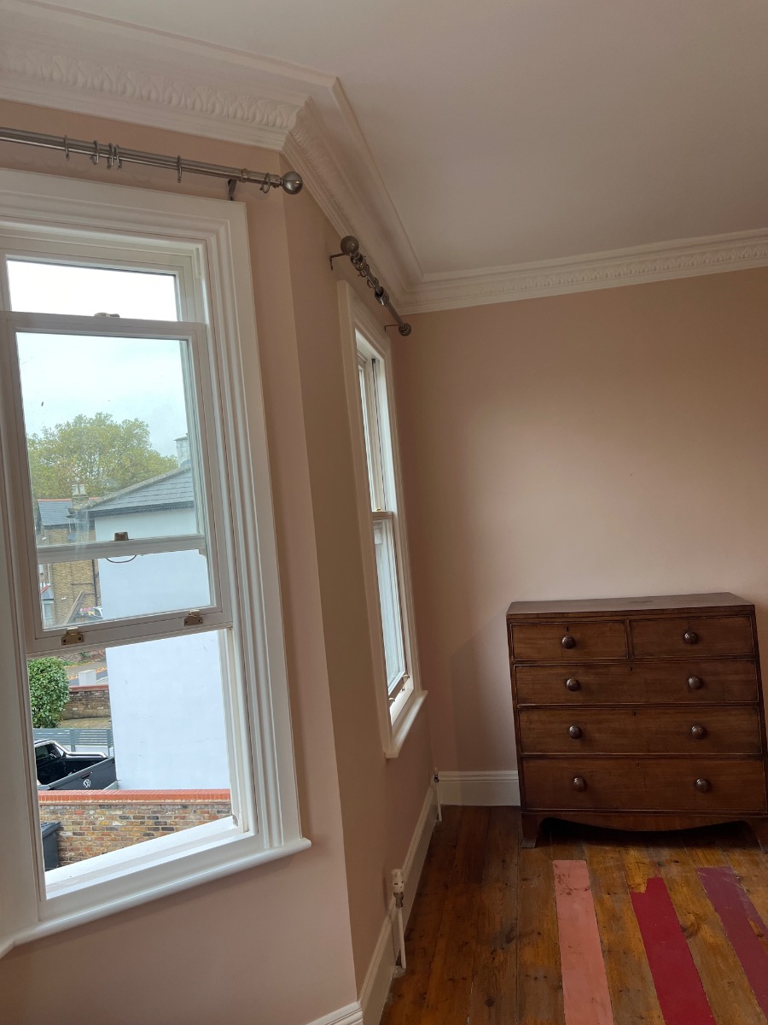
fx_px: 769
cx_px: 384
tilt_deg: +1.7
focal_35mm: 26
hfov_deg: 53.1
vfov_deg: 67.3
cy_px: 512
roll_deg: +4.9
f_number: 1.5
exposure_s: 1/100
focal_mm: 5.7
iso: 80
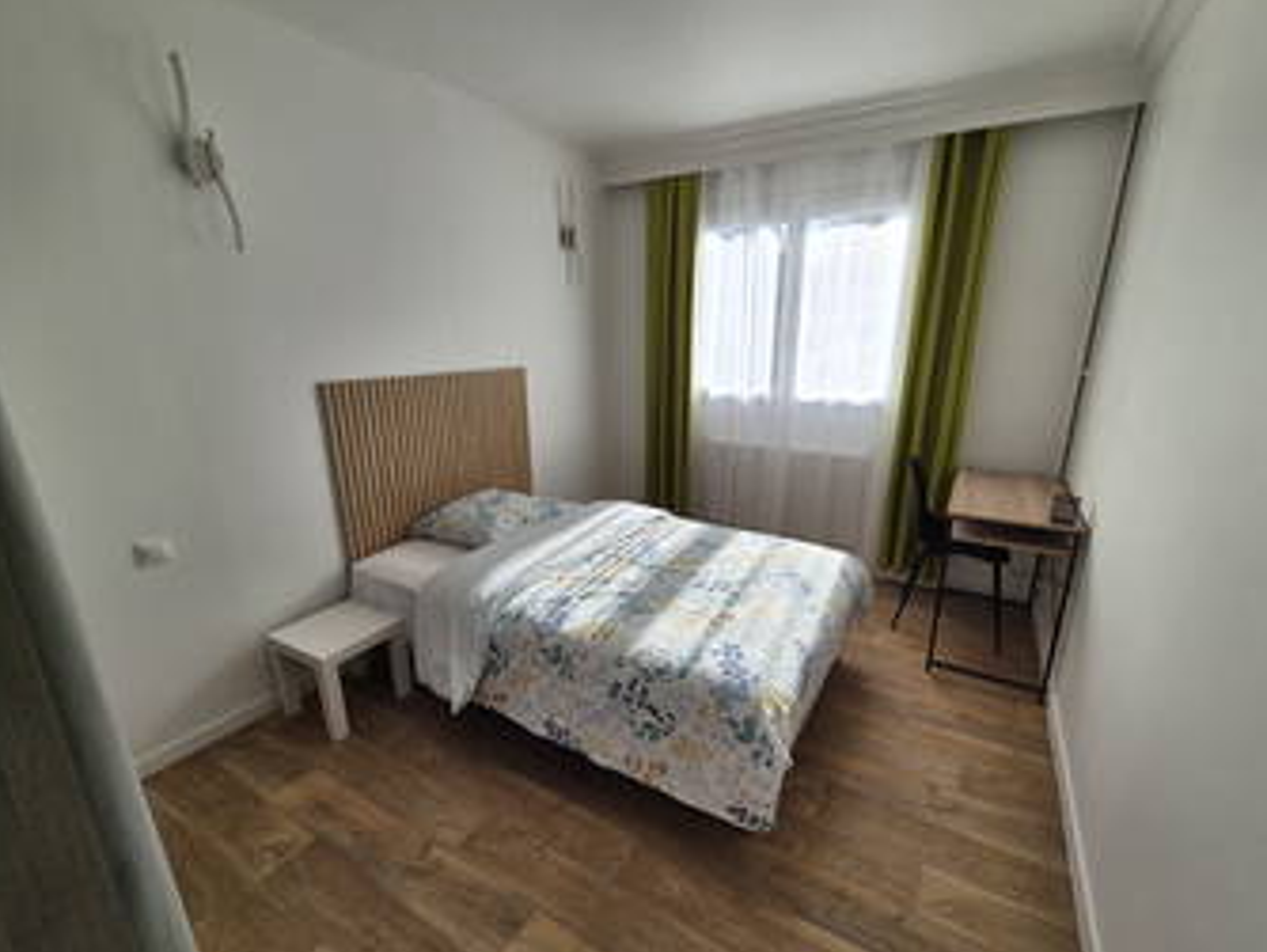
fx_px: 513
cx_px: 634
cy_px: 493
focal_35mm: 14
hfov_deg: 102.0
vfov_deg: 85.7
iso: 50
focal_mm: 2.2
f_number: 2.2
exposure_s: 1/1060
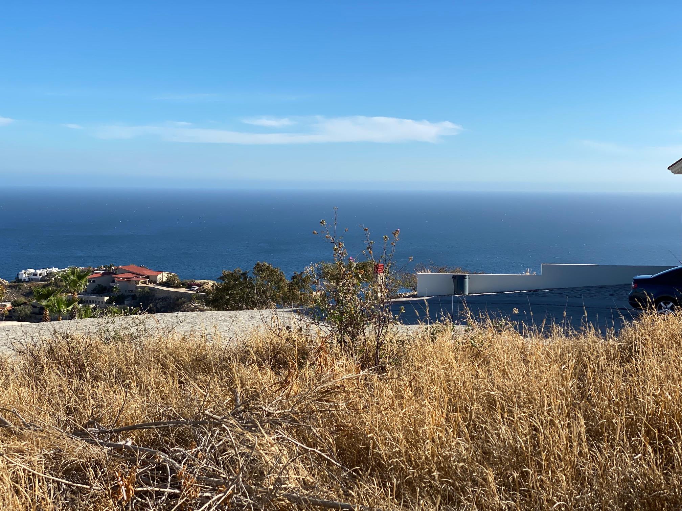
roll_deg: -0.9
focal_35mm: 52
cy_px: 256
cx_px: 341
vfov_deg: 28.0
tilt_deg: -2.8
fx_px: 1024
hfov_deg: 36.8
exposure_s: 1/1712
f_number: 2
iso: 20
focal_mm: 6
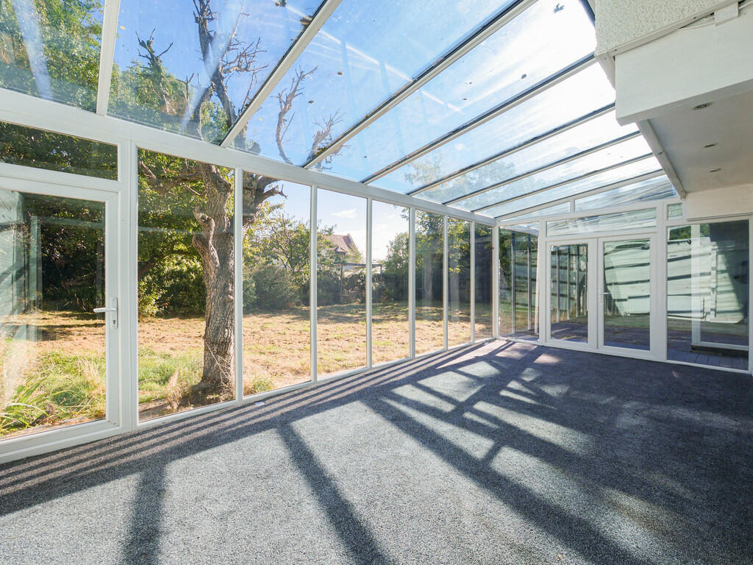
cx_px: 376
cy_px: 282
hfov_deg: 102.1
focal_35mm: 14
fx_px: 305
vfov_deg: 85.7
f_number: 6.3
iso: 200
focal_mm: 7
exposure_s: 1/250
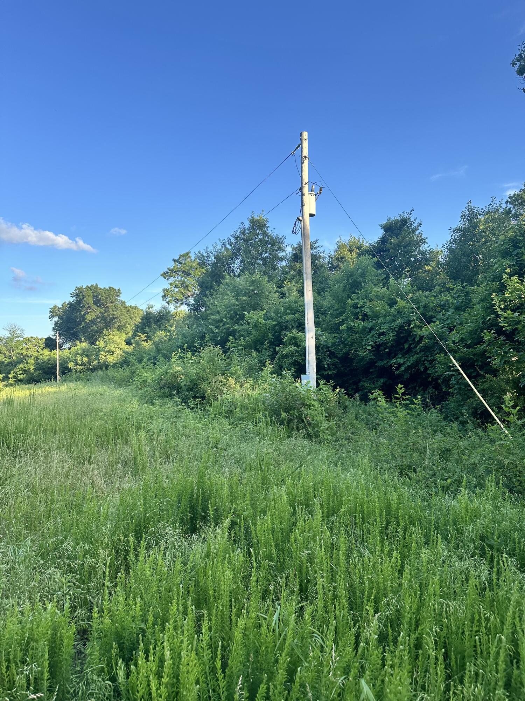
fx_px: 485
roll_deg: +1.2
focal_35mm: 24
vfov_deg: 71.6
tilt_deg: +2.2
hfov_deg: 56.8
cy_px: 350
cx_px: 262
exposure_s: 1/1357
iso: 80
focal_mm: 6.86
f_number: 1.78
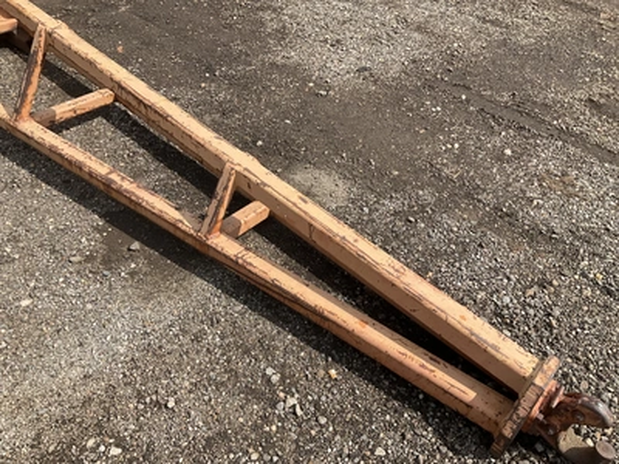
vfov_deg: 48.2
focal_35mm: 29
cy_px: 232
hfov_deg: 61.7
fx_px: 519
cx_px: 310
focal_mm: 3
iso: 25
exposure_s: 1/1534
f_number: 1.8
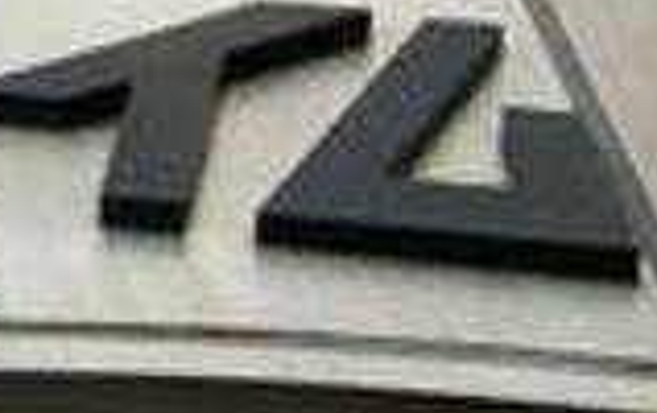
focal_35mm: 166
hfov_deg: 11.5
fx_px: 2978
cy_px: 87
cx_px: -591
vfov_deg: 7.9
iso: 80
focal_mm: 4.6
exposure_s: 1/80
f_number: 2.8
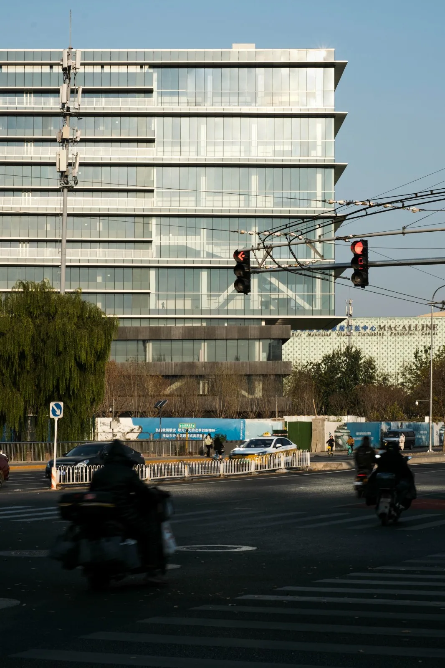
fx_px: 1410
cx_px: 222
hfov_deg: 17.9
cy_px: 334
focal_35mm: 76
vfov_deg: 26.7
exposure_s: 1/30
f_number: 16
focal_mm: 50.5
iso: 80
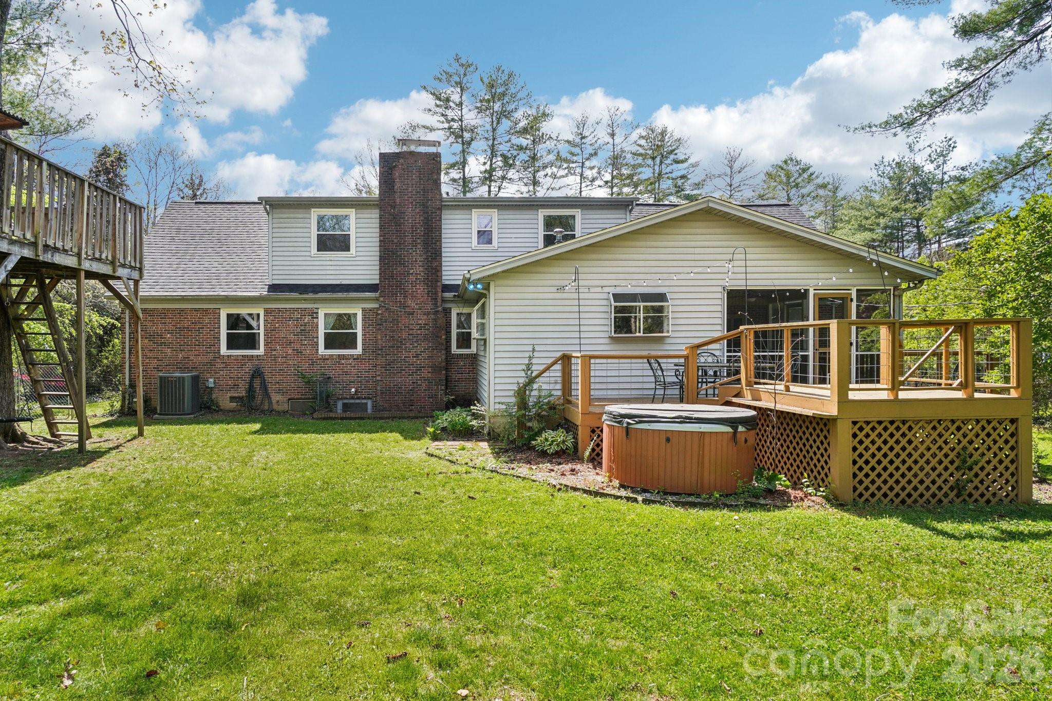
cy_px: 350
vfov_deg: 59.5
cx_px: 526
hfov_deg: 81.2
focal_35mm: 21
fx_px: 614
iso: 100
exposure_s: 1/100
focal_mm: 14
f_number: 8
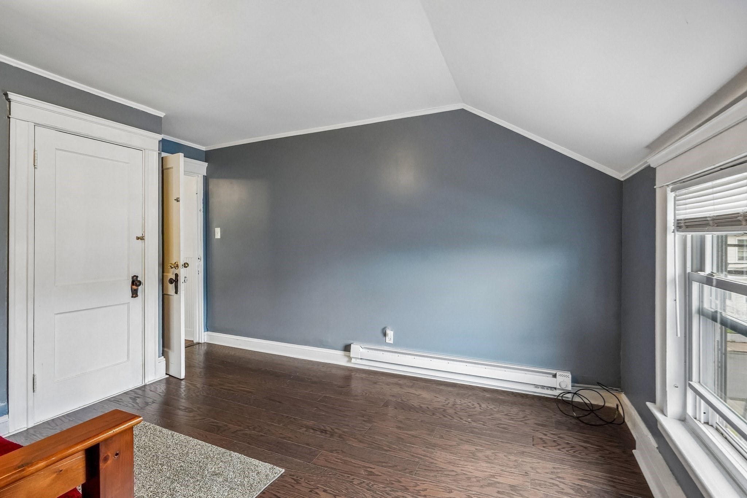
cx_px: 374
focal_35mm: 16
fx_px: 332
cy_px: 249
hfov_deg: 96.7
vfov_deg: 73.7
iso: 4000
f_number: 8
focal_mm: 16
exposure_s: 1/30
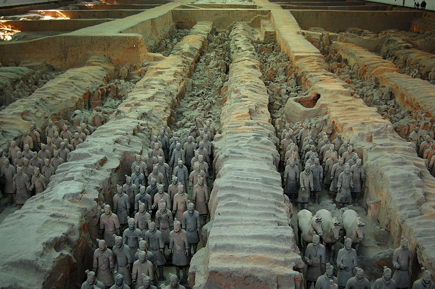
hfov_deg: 46.4
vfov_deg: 31.8
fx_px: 507
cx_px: 220
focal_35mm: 42
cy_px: 148
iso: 200
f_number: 4
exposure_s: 1/50
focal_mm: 26
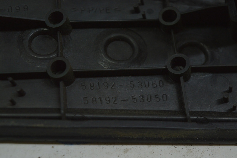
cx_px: 118
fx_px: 543
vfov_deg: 16.5
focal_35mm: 82
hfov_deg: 24.6
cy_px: 79
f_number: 5.6
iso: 400
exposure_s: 1/80
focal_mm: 55
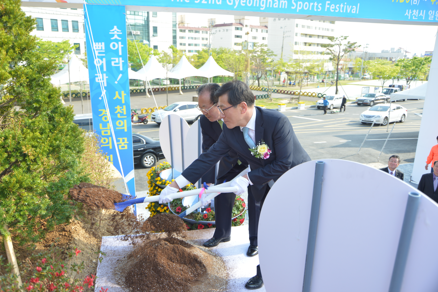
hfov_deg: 65.5
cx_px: 219
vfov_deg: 46.4
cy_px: 146
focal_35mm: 28
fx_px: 341
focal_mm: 28
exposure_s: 1/160
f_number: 5.6
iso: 200
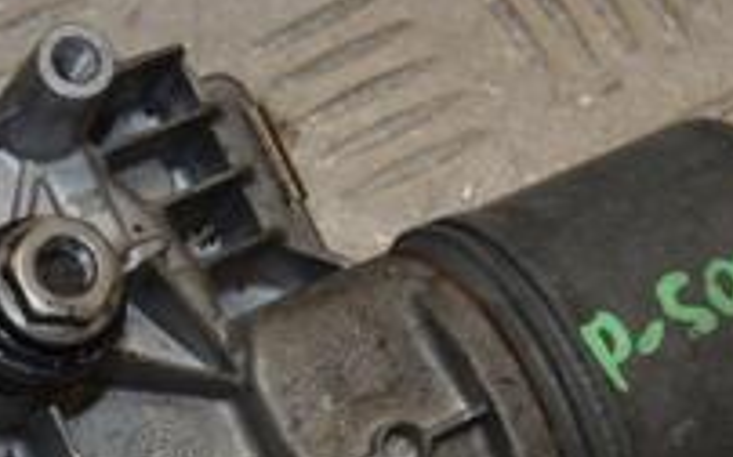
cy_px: 392
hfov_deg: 11.0
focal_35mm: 191
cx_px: 185
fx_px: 3813
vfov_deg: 6.8
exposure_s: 1/200
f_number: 9
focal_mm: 42
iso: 800
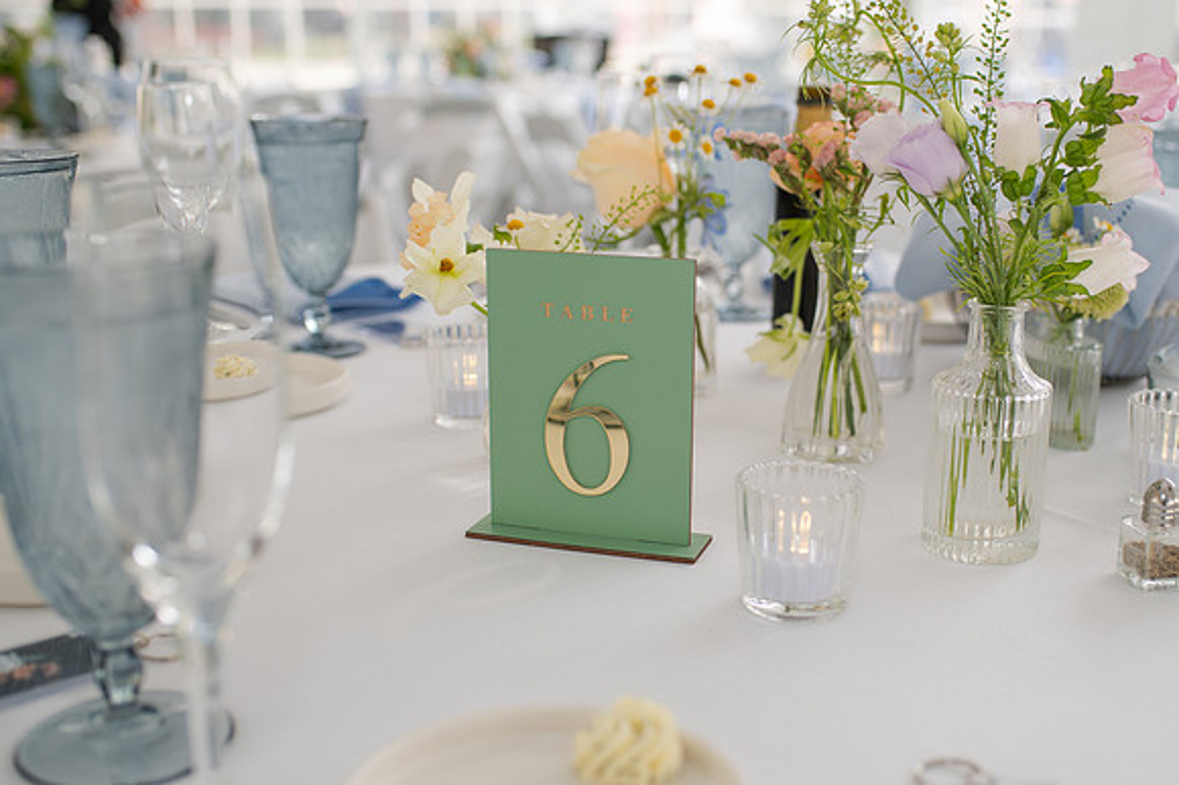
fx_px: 1416
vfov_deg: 31.0
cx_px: 698
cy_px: 393
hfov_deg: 45.0
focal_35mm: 43
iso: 280
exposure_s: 1/200
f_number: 3.2
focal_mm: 35
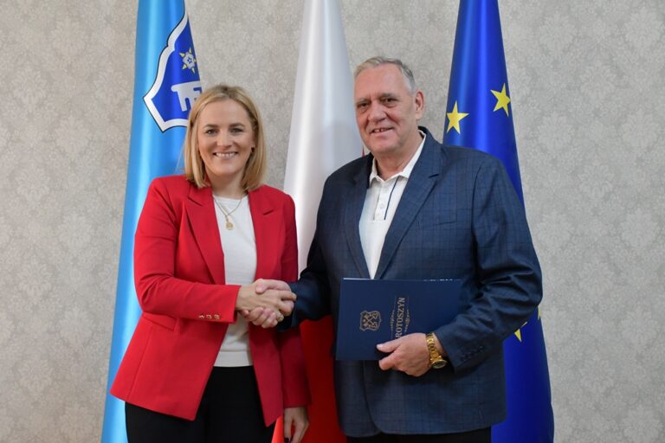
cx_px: 332
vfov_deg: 22.6
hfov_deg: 33.4
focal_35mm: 60
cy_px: 222
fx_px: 1108
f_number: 4.5
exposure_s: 1/125
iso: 2800
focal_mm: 40
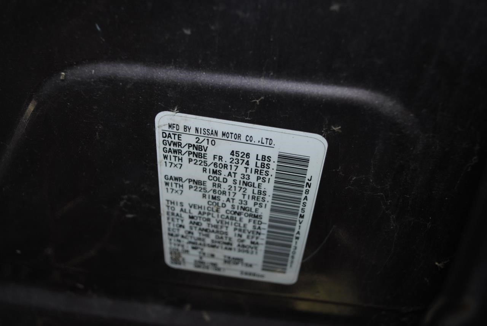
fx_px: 528
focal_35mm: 39
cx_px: 244
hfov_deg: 49.5
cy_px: 163
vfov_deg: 34.3
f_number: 4.2
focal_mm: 26
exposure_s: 1/60
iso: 180
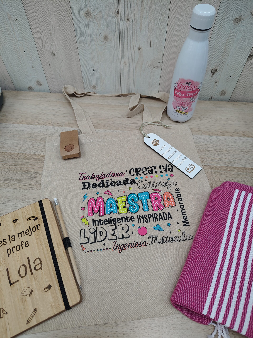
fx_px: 234
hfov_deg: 56.8
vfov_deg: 71.6
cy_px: 169
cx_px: 126
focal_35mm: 24
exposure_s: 1/100
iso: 283
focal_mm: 5.56
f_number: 1.8
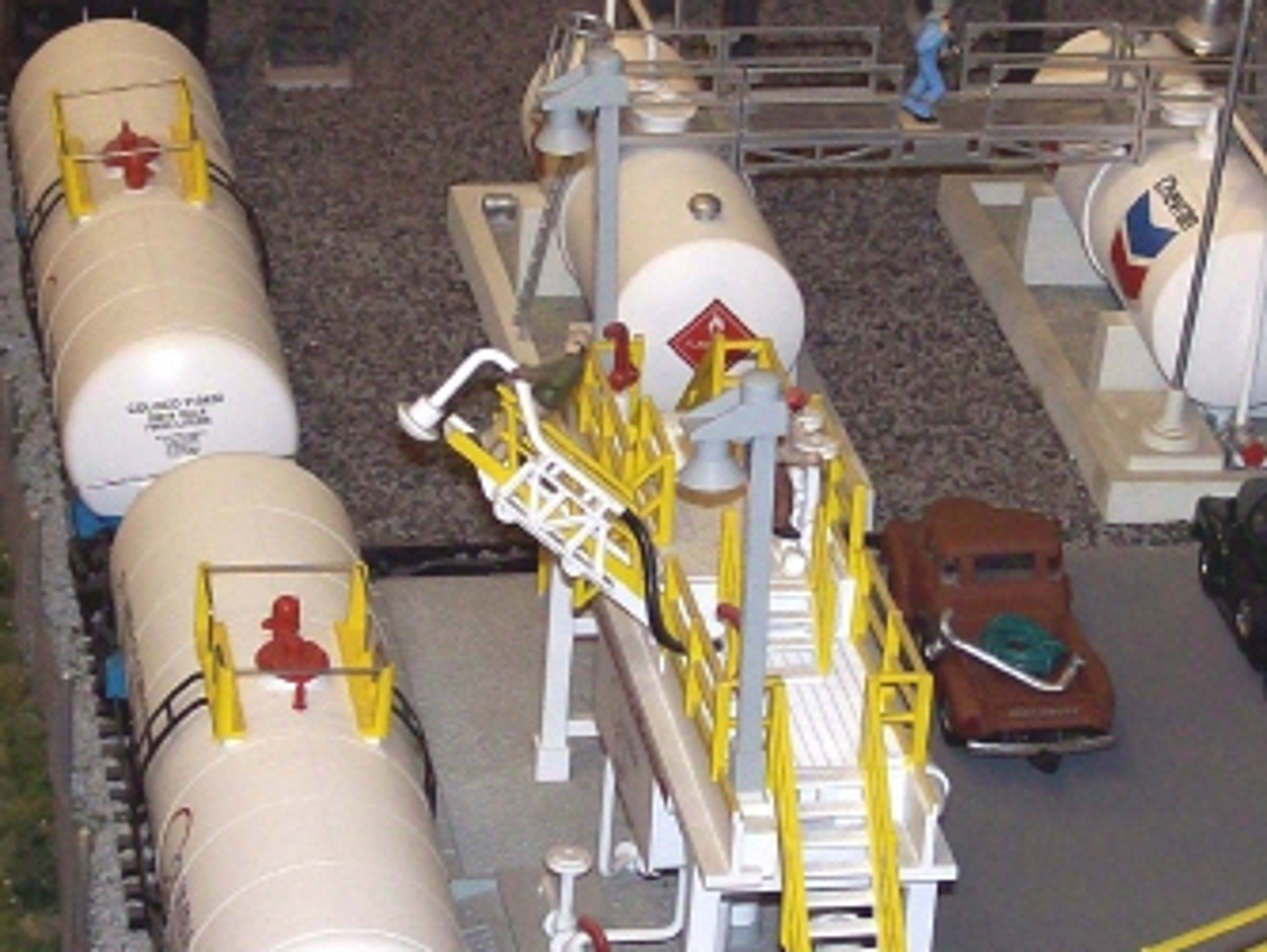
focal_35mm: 133
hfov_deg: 14.8
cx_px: 497
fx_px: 4872
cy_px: 438
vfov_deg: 11.2
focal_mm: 9.4
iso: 80
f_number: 3.4
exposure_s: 1/83.6
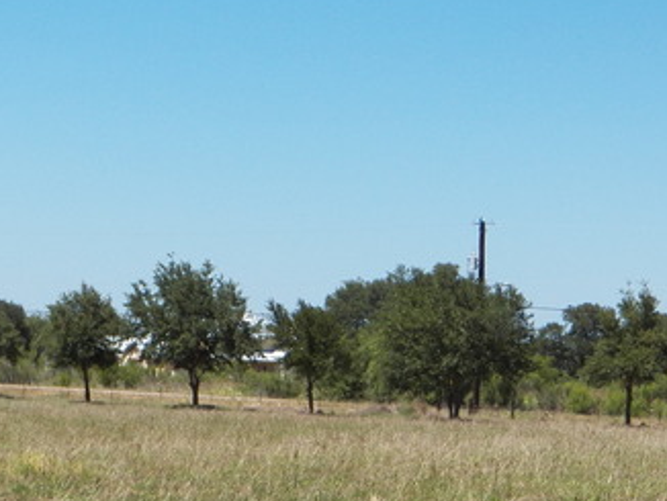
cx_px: 195
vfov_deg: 10.2
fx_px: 2796
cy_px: 481
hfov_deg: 13.6
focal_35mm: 145
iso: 125
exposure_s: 1/1250
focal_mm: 13.2
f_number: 4
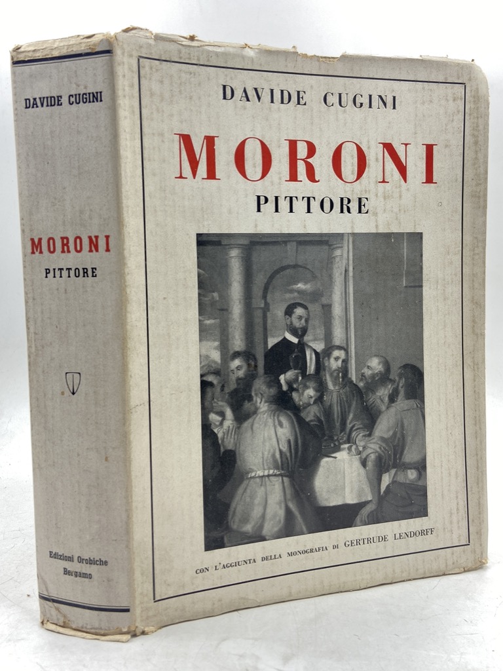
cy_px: 336
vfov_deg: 67.3
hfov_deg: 53.1
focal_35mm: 26
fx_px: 504
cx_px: 252
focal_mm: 4.25
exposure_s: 1/134
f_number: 1.8
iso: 32
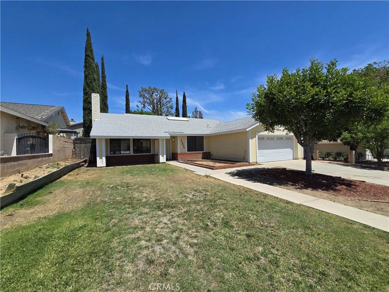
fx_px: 146
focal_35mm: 13
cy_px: 146
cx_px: 194
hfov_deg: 106.2
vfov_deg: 89.9
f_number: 2.2
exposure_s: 1/3042
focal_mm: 2.2
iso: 50
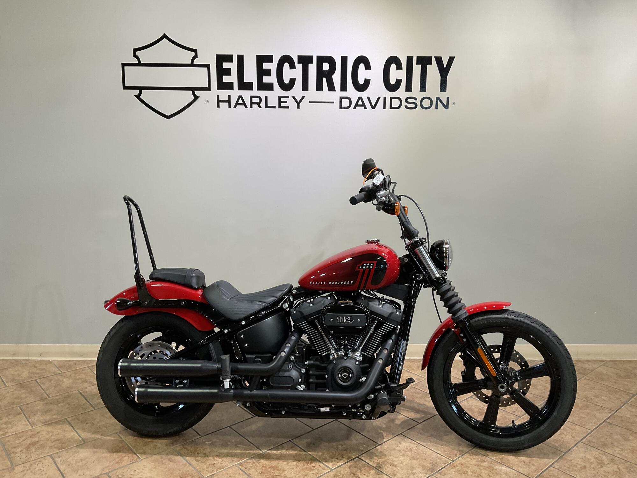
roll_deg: -0.5
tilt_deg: -10.0
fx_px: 534
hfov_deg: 61.7
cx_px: 318
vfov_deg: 48.2
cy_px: 239
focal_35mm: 29
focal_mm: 3
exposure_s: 1/60
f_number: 1.8
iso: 50
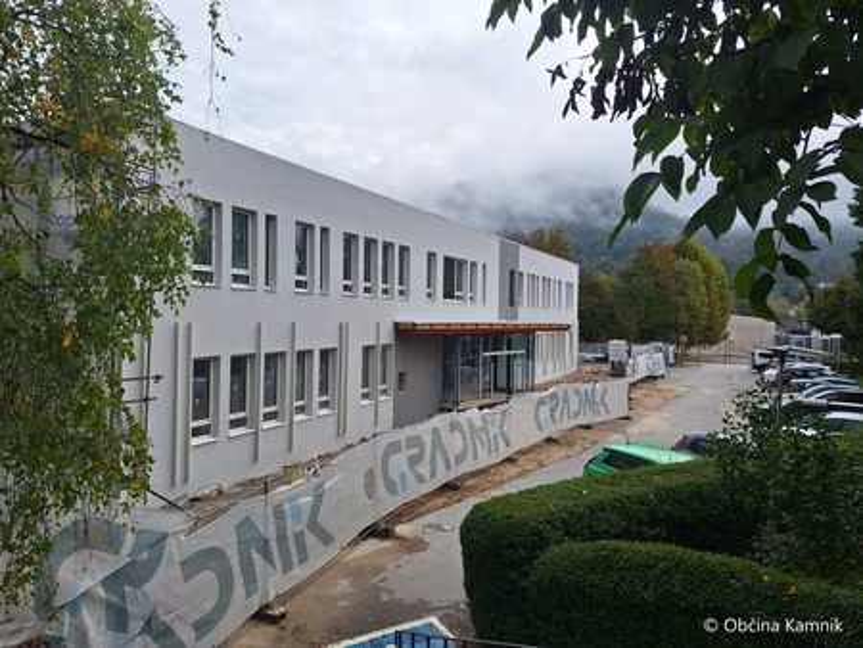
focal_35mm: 23
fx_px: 574
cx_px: 432
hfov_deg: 73.9
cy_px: 324
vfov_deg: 58.9
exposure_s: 1/2024
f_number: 1.8
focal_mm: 5.54
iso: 40
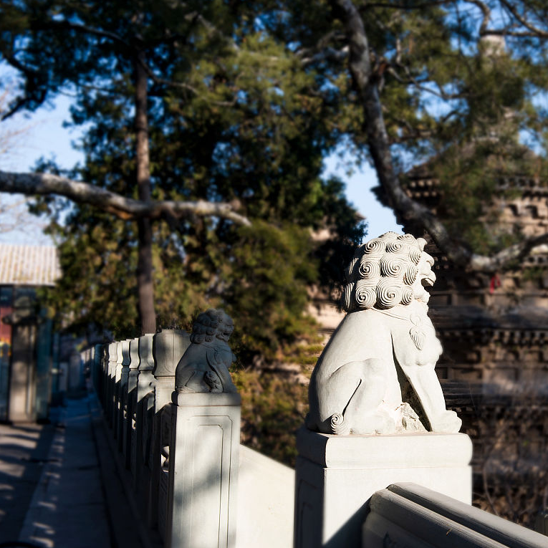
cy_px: 268
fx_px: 1075
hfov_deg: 28.1
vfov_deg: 28.6
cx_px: 429
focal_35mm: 60
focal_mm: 45
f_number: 11
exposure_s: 1/80
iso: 100
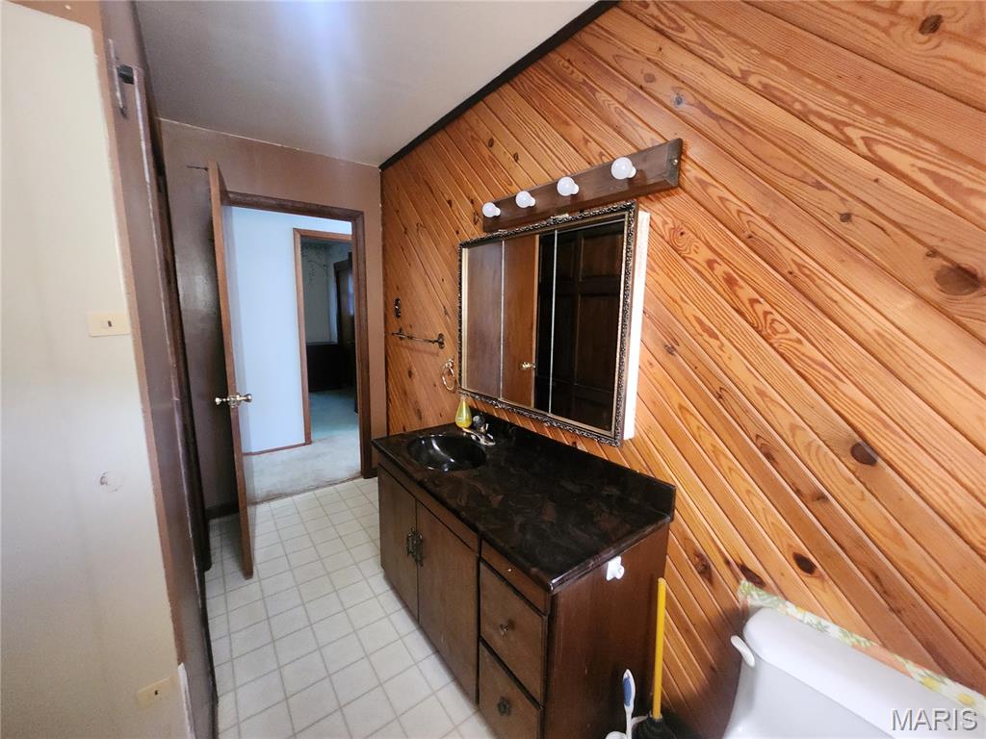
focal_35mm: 13
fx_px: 370
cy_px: 370
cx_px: 493
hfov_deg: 106.2
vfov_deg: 89.9
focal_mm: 1.74
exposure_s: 1/24
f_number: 2.2
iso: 800
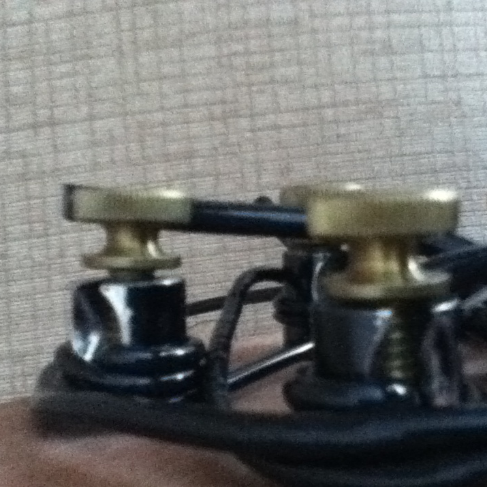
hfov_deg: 43.5
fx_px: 605
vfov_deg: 43.9
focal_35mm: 38
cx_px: 309
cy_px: 245
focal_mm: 3.85
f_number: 2.4
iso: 1250
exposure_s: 1/15
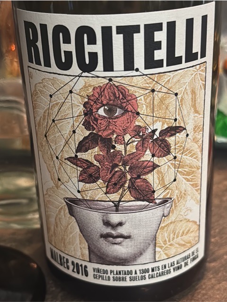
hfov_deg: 51.4
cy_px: 151
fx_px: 236
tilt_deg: -25.0
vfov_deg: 65.3
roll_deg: +1.8
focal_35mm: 27
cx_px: 114
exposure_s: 1/40
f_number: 1.6
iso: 640
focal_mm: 5.96
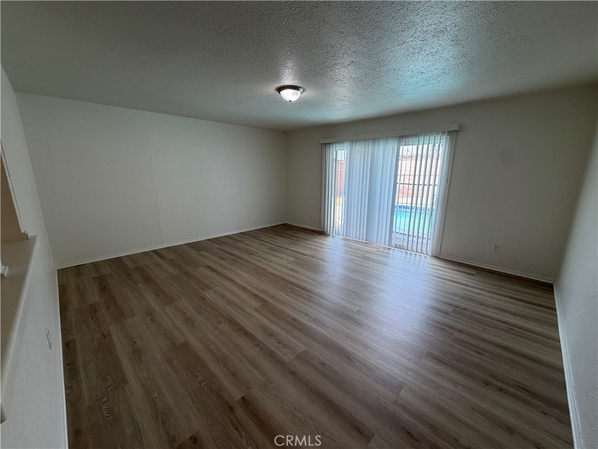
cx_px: 299
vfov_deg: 85.7
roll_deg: +0.2
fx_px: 242
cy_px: 224
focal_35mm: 14
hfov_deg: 102.1
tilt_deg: -14.1
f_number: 2.2
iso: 125
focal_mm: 2.22
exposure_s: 1/120
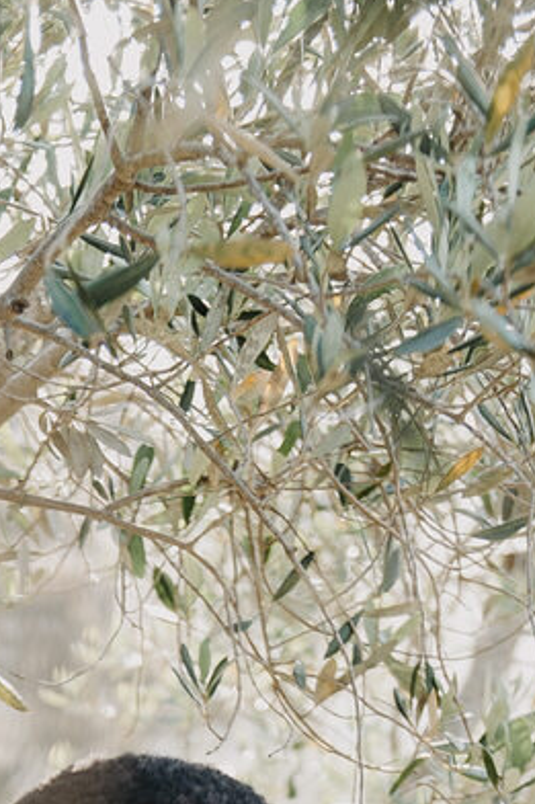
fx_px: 3280
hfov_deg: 9.2
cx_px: -181
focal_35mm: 147
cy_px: 1251
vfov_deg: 13.1
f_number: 2.8
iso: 200
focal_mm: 36
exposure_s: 1/250
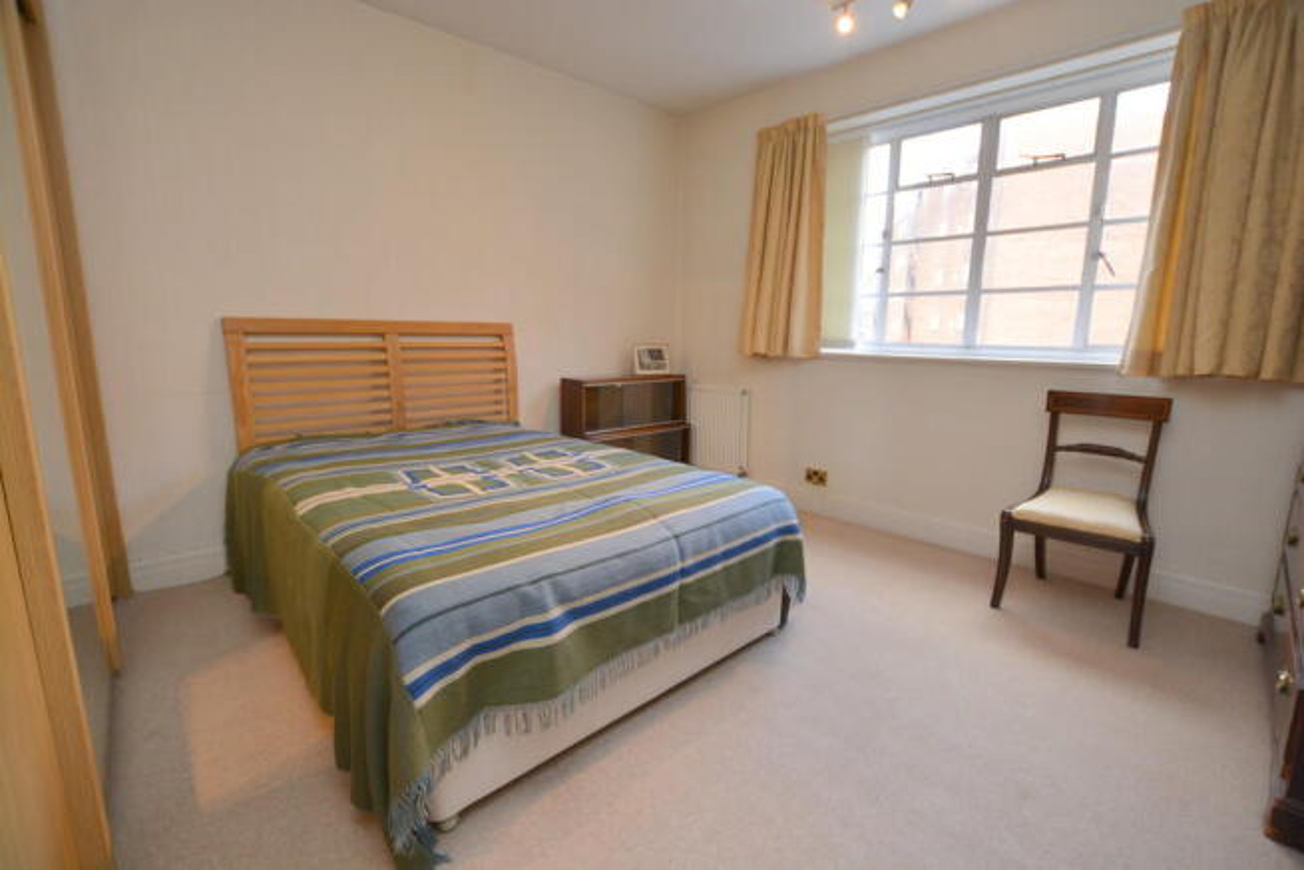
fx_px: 543
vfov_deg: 77.4
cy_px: 435
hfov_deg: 100.4
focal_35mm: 15
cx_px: 652
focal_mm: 10
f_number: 4
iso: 360
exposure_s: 1/60
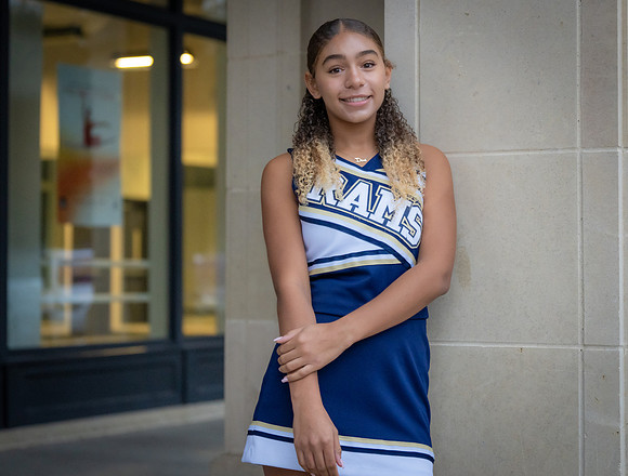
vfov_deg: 17.5
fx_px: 1546
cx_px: 342
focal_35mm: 85
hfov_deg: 22.9
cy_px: 213
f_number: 2.8
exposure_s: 1/250
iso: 2500
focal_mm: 70
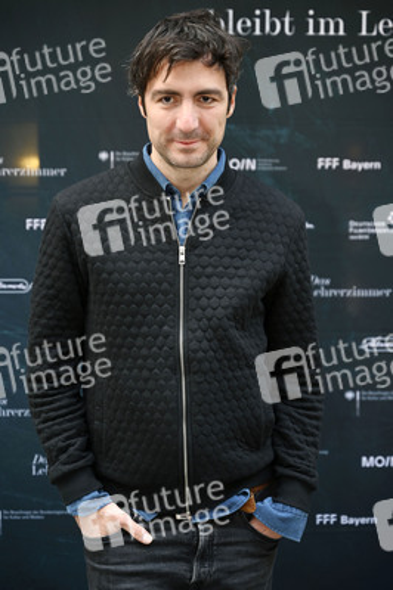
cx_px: 196
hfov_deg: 19.7
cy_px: 295
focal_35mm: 69
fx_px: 1132
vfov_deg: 29.3
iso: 640
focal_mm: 69
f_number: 2.8
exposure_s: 1/100
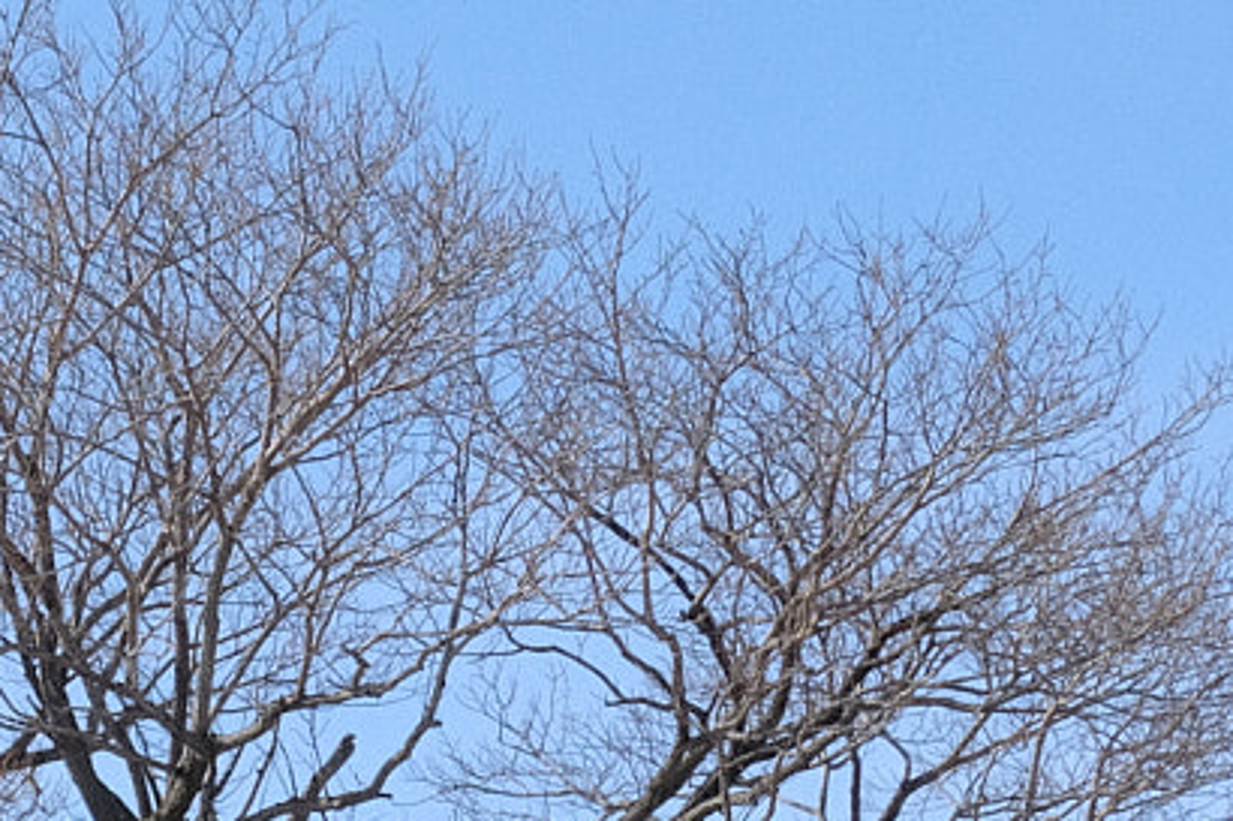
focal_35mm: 191
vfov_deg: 7.2
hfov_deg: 10.6
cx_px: -331
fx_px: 6539
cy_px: 641
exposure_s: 1/480
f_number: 7.1
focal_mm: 32.6
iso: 200
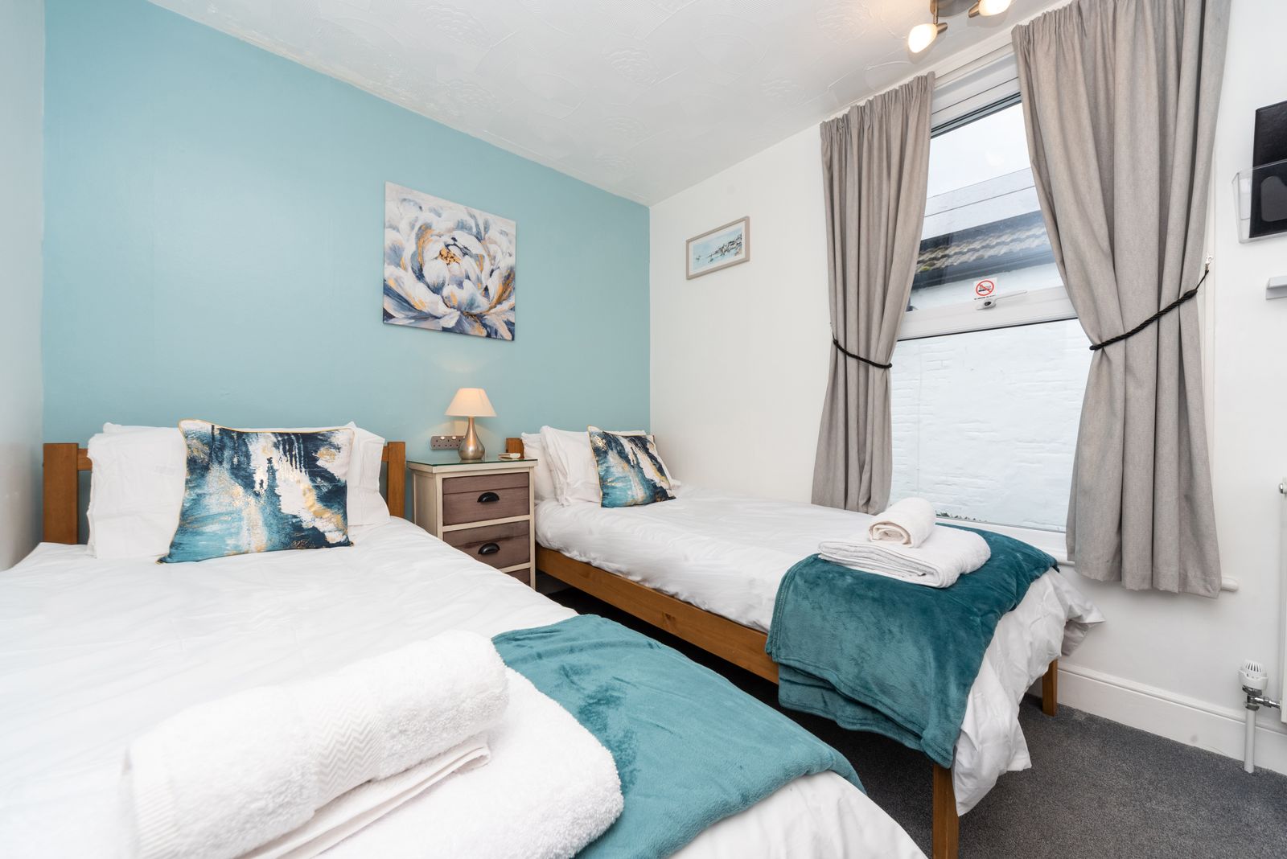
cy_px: 430
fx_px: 465
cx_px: 644
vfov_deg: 85.5
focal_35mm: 13
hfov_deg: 108.3
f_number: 13
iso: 500
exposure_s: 1/80
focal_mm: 13
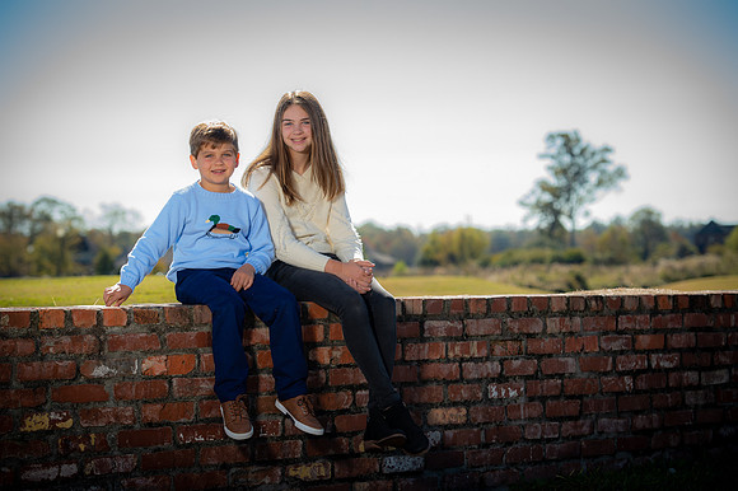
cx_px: 369
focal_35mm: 105
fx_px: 2151
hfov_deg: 19.5
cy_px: 246
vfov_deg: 13.0
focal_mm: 105
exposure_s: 1/250
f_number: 5
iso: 50
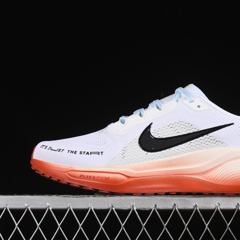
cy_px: 117
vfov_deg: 17.2
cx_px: 165
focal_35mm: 101
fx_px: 792
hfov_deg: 17.2
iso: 160
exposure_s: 1/80
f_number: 8
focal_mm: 50
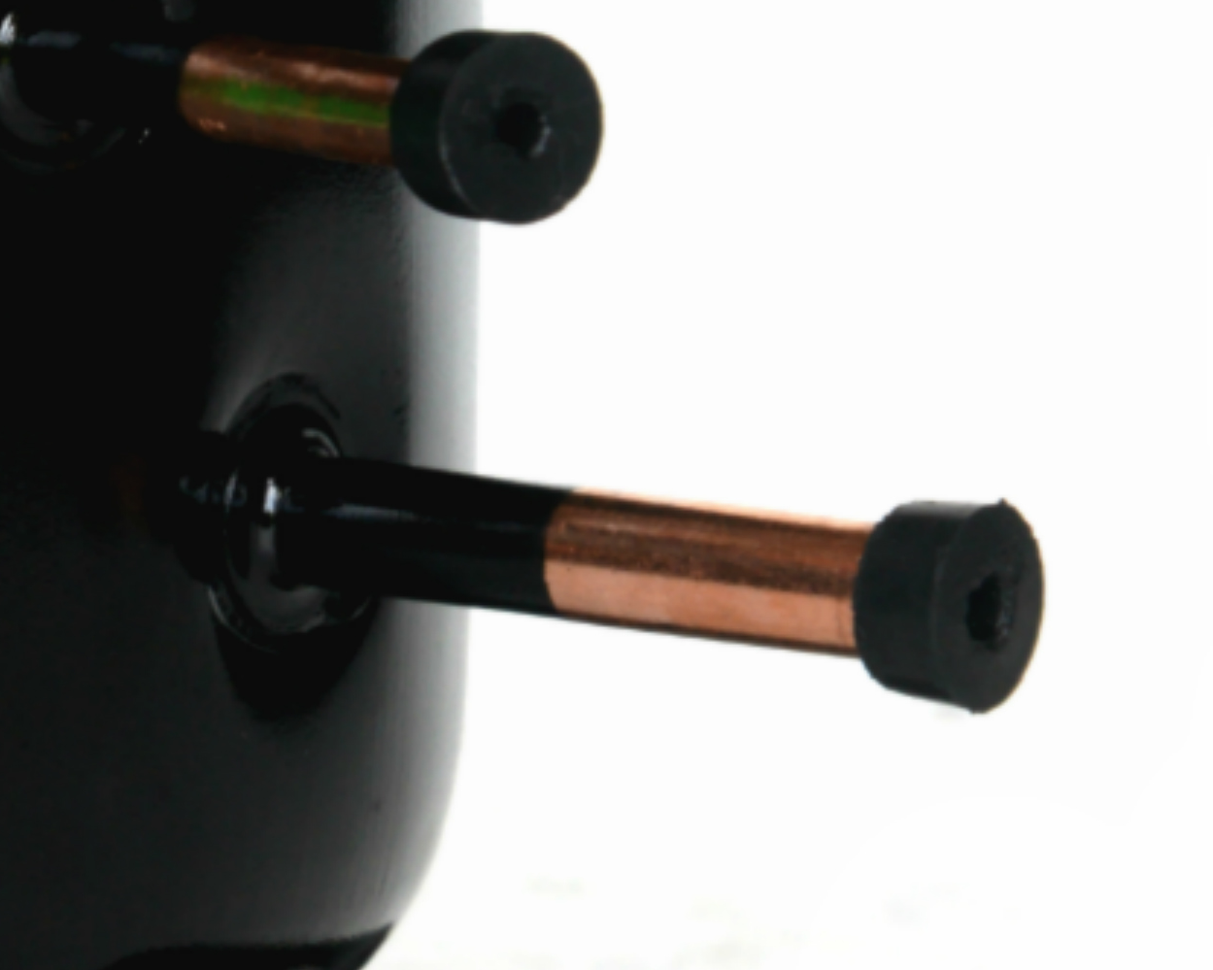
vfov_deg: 3.6
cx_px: -703
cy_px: 149
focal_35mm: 433
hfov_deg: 4.4
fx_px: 15544
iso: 640
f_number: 16
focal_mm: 120
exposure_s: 1/60
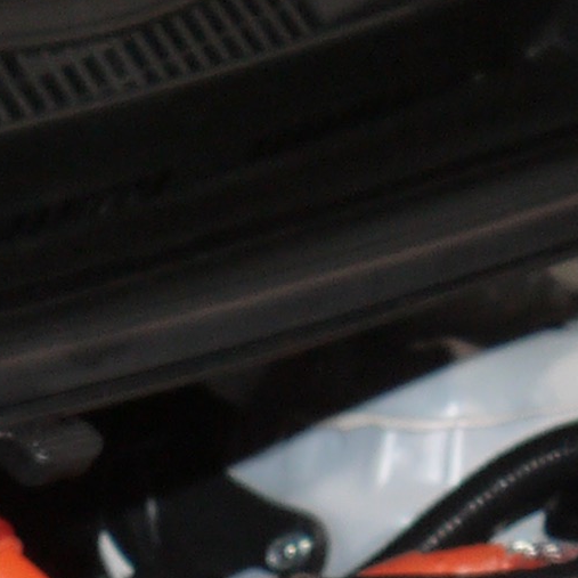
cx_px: -562
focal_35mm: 237
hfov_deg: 7.1
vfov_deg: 6.9
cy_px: 1530
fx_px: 4477
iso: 100
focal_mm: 17
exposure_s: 1/125
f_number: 4
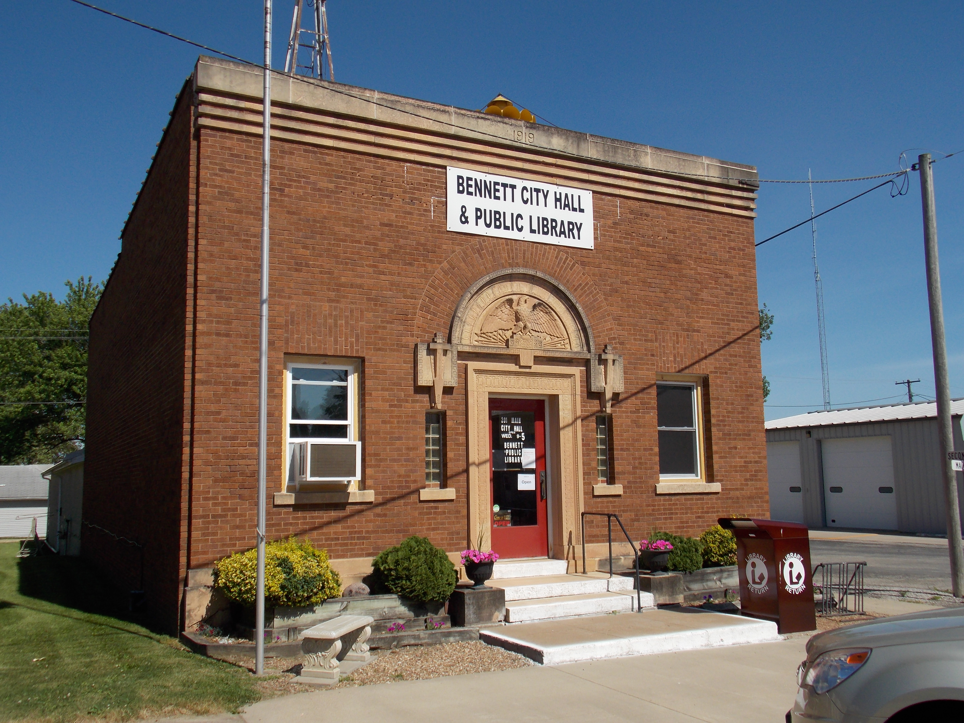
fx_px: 835
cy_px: 362
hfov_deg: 60.0
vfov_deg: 46.8
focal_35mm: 30
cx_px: 482
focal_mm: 5.3
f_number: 10.6
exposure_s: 1/160
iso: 80
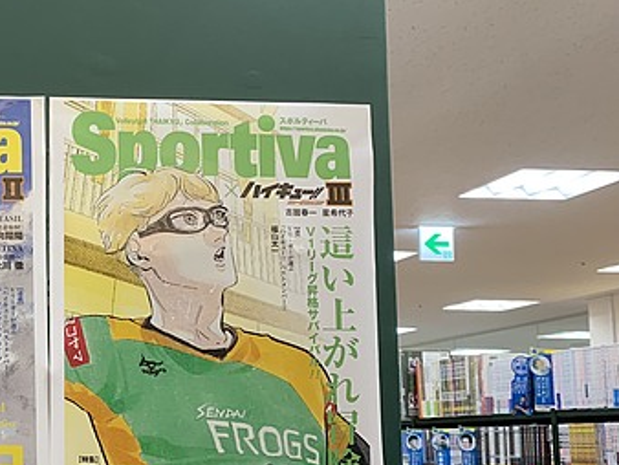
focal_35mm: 60
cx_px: -93
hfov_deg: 28.6
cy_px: 340
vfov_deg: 24.2
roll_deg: -1.2
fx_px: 1074
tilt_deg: +7.8
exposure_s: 1/100
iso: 100
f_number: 1.8
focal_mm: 4.25
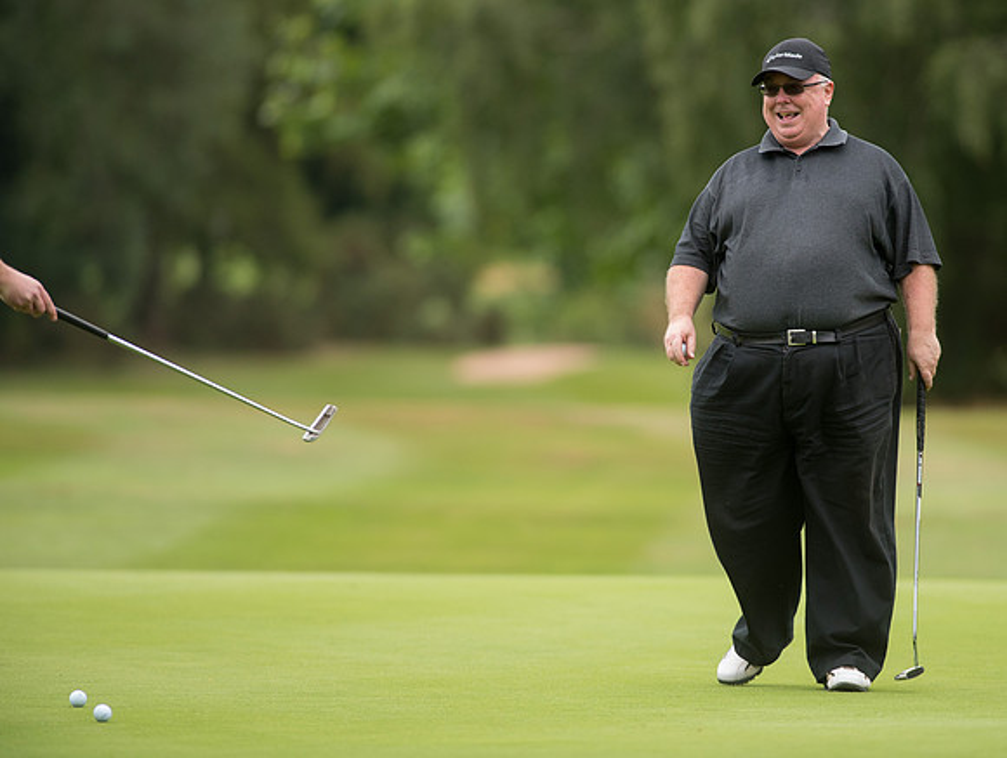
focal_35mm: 375
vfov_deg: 4.0
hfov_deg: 5.3
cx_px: 643
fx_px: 10925
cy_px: 321
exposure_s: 1/1600
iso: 800
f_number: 4
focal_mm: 300
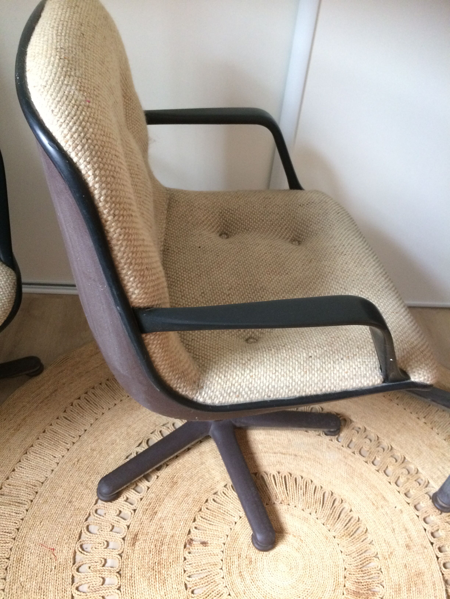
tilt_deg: -41.9
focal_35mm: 29
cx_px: 225
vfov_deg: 61.7
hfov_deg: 48.2
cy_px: 300
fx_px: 503
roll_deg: -3.9
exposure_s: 1/33
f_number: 2.2
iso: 200
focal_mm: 4.15
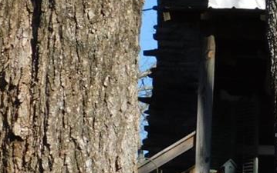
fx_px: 2674
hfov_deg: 5.8
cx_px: 569
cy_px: 78
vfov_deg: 3.7
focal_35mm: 354
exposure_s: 1/640
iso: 125
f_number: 4.4
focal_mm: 14.2
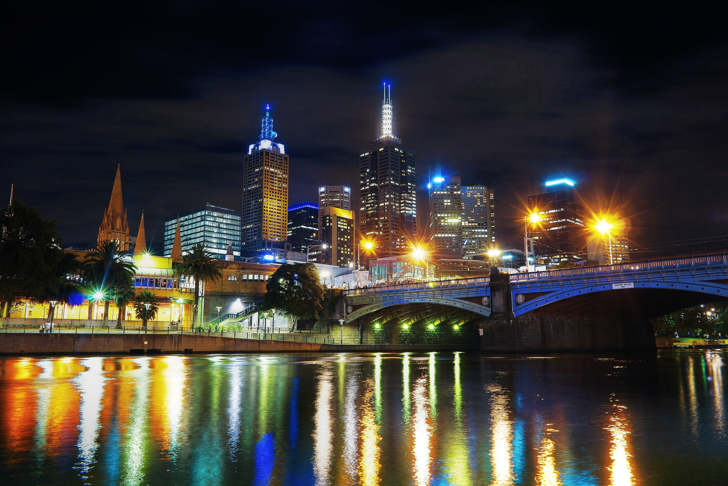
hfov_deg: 65.5
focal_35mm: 28
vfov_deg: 46.4
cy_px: 243
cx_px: 364
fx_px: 566
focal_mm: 28
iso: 100
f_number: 7.1
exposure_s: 15
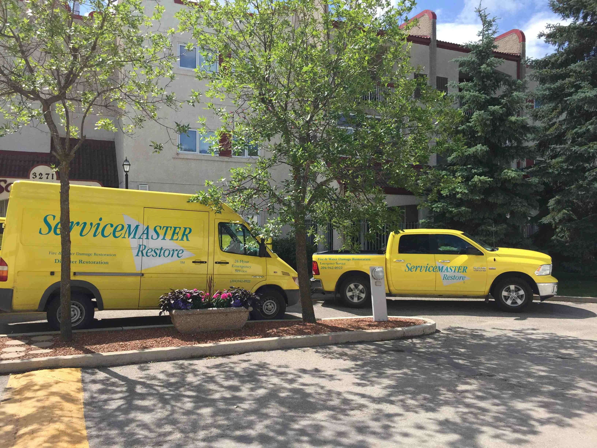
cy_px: 224
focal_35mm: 29
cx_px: 298
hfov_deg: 61.7
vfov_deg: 48.2
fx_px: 500
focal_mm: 4.15
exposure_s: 1/1582
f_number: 2.2
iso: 32
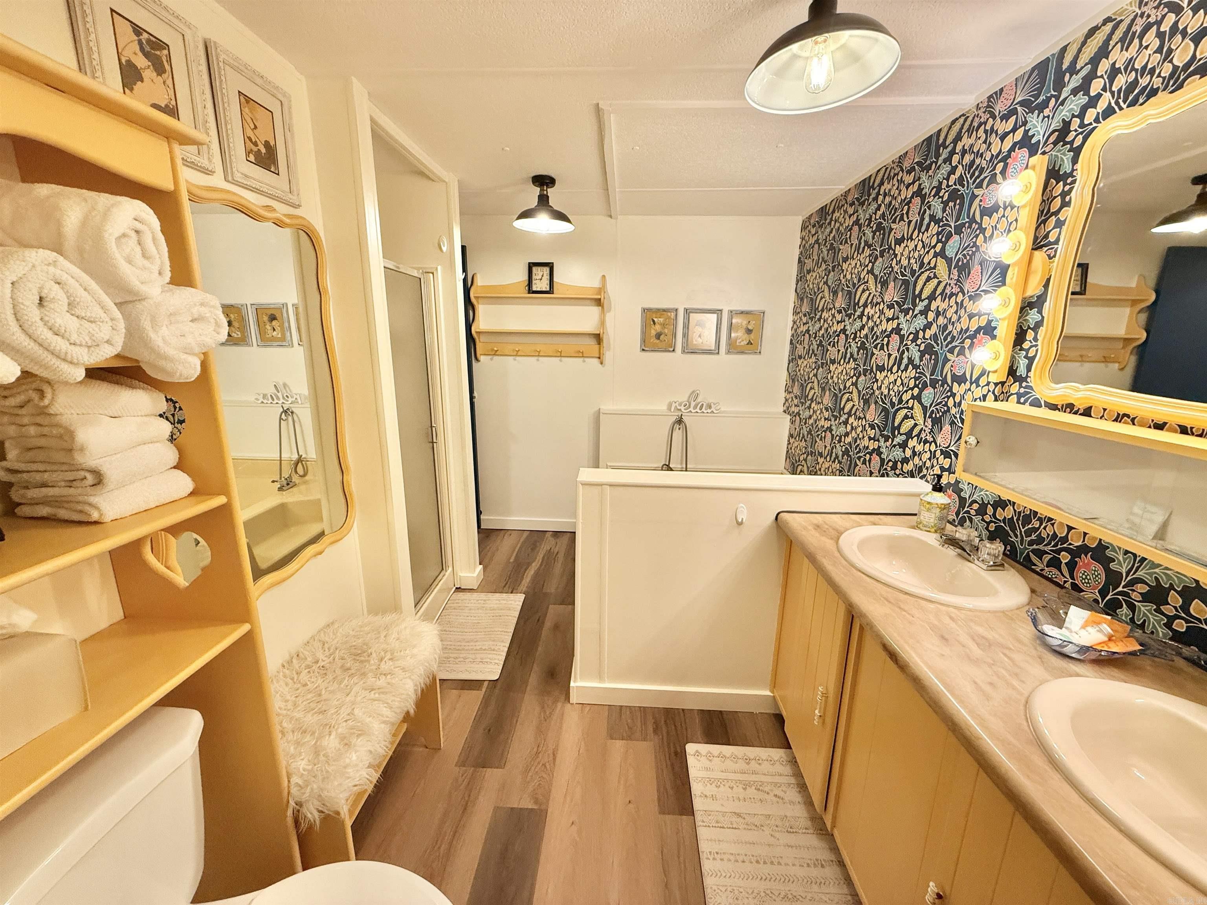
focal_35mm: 14
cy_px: 452
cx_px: 604
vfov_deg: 85.7
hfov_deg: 102.1
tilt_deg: -13.9
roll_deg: -0.6
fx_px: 488
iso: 250
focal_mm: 2.22
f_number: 2.2
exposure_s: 1/120
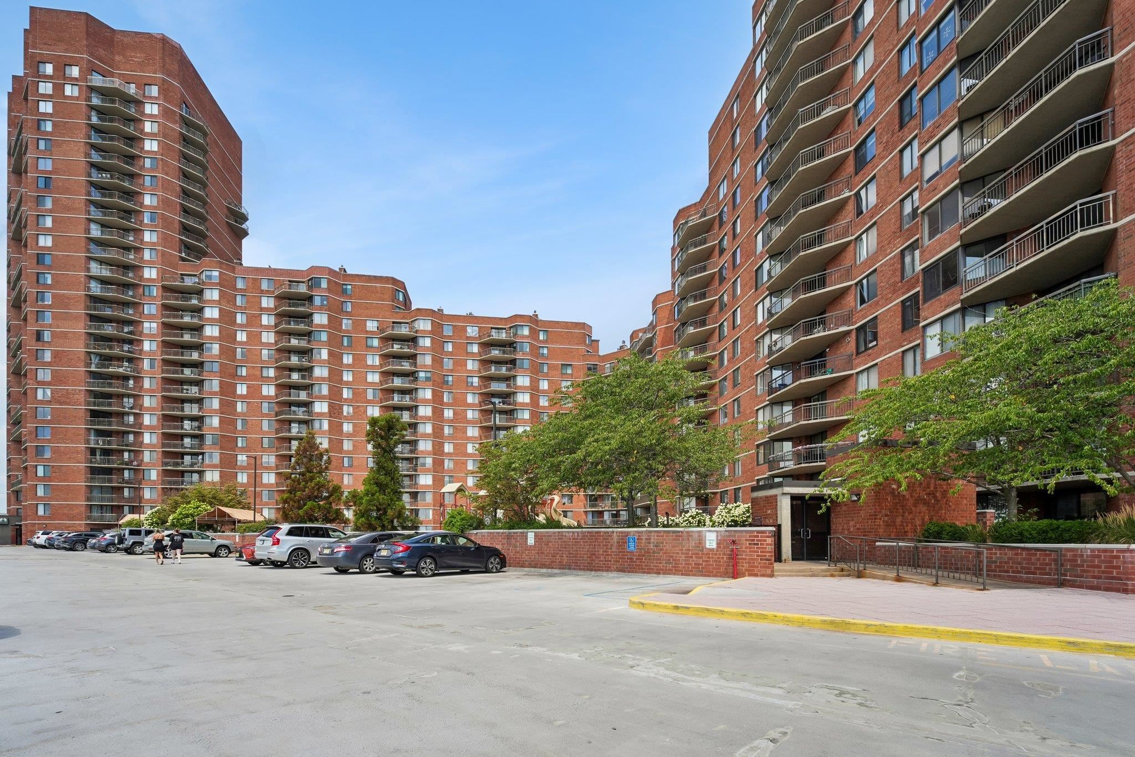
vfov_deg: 81.2
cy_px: 378
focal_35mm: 14
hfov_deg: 104.3
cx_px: 568
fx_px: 441
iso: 320
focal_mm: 14
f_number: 7.1
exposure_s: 1/400
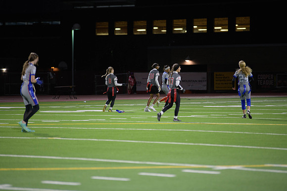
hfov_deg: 10.3
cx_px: 144
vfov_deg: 6.9
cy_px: 96
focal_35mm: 200
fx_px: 1595
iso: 1100
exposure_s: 1/200
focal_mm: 200
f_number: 2.8
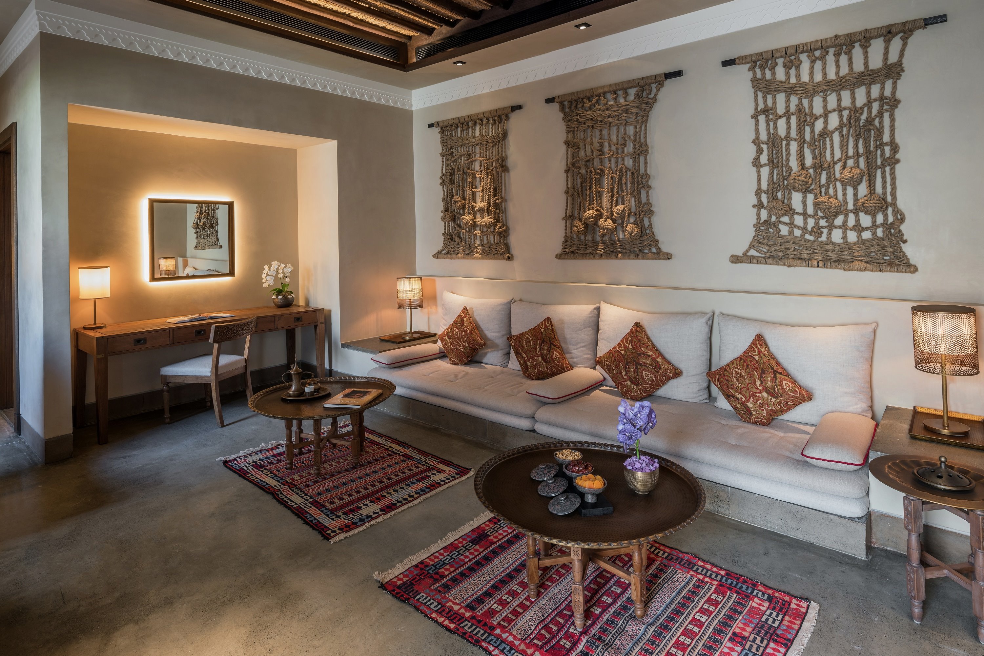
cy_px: 328
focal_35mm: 19
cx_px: 492
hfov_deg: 86.9
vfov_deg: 64.6
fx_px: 519
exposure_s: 6
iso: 100
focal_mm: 19
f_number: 11
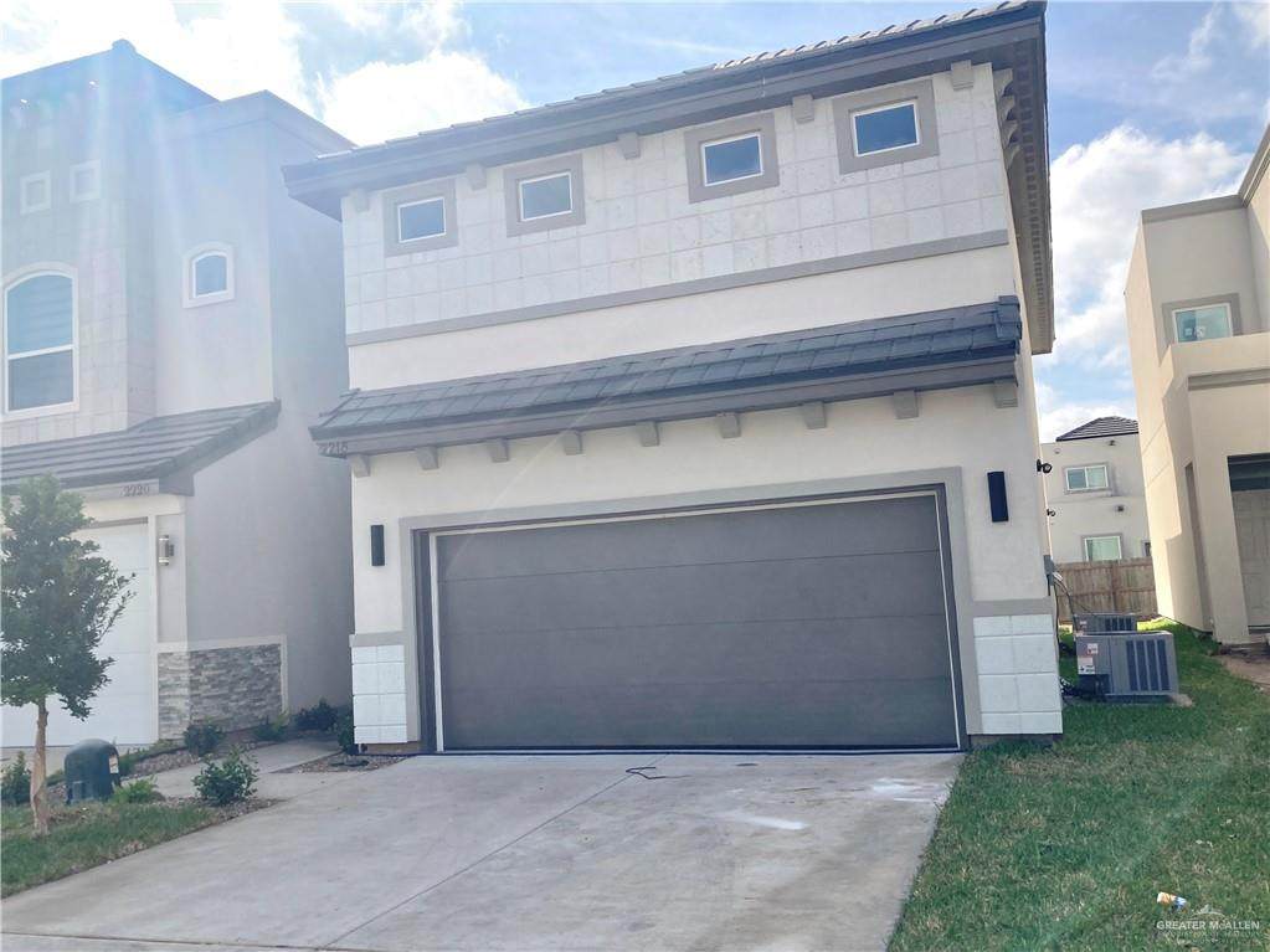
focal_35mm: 28
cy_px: 476
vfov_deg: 49.7
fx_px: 1027
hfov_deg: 63.4
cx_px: 635
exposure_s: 1/2703
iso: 20
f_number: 1.8
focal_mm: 3.99
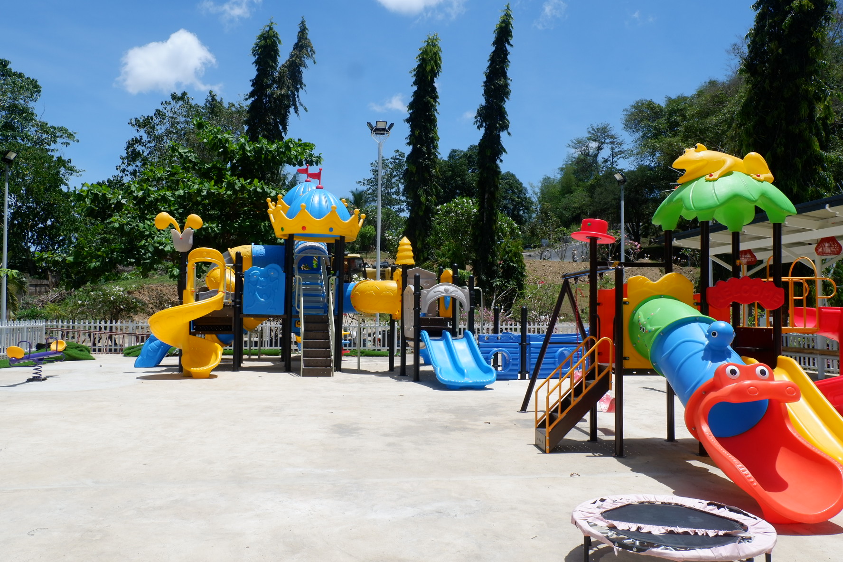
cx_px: 422
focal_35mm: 27
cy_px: 281
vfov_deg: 47.9
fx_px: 632
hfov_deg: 67.4
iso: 200
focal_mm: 18.2
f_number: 8
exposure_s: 1/480
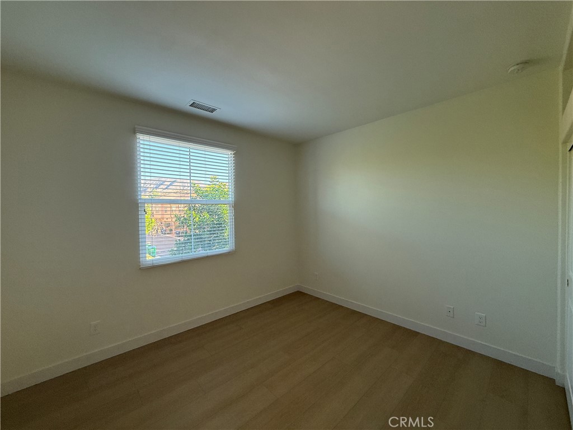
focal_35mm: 14
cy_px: 215
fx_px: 232
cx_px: 286
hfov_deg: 102.1
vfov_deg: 85.7
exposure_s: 1/99
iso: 125
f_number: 2.2
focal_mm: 2.22
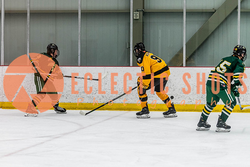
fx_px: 1121
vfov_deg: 8.5
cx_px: 59
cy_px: 78
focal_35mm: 161
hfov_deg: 12.7
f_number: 2.8
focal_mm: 105
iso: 1600
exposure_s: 1/640
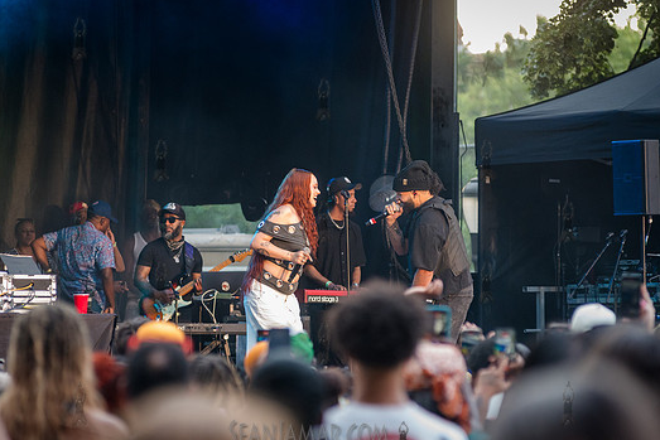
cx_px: 328
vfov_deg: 5.7
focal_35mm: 240
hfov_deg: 8.6
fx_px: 4401
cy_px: 203
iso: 2000
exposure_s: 1/400
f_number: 4
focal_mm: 200
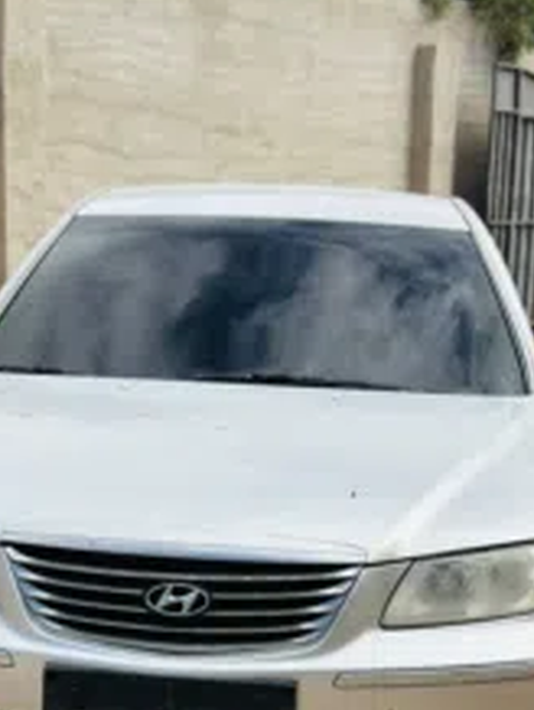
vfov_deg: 21.9
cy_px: 589
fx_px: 1807
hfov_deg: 16.8
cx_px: 208
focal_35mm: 88
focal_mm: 6.86
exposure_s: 1/4184
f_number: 1.78
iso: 100
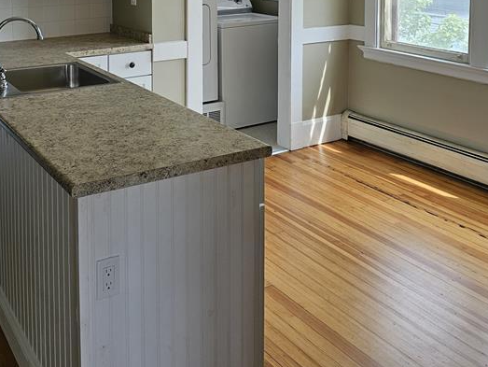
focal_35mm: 45
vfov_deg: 30.4
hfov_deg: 42.0
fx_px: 635
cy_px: 18
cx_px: 215
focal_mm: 6.3
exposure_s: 1/120
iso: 40
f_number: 1.7
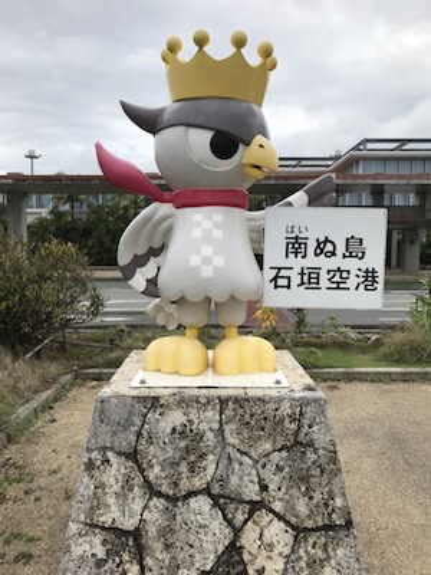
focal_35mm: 28
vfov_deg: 63.4
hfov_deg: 49.7
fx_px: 465
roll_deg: -0.2
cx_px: 216
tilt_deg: -3.4
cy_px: 288
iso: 20
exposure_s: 1/2336
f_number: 1.8
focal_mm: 3.99
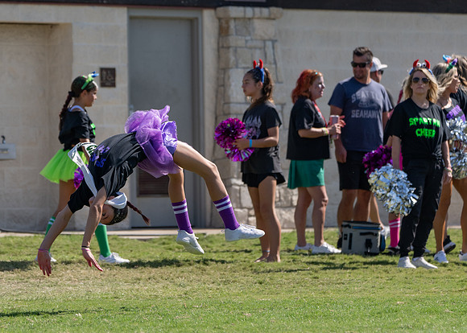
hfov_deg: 6.6
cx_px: 130
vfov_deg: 4.7
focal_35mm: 307
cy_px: 185
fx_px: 4067
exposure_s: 1/1600
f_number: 5.6
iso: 320
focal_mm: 206
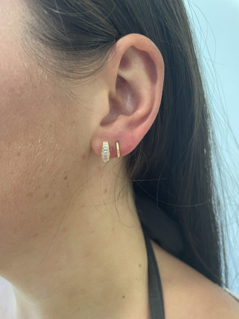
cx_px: 120
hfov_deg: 53.1
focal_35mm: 26
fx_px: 239
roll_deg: -0.5
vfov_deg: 67.3
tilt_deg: -5.9
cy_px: 160
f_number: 1.6
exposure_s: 1/60
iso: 125
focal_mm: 4.2
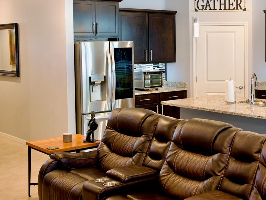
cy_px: 62
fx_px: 469
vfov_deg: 23.9
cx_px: 230
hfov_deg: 30.5
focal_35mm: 61
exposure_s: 1/40
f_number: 4
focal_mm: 35
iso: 640
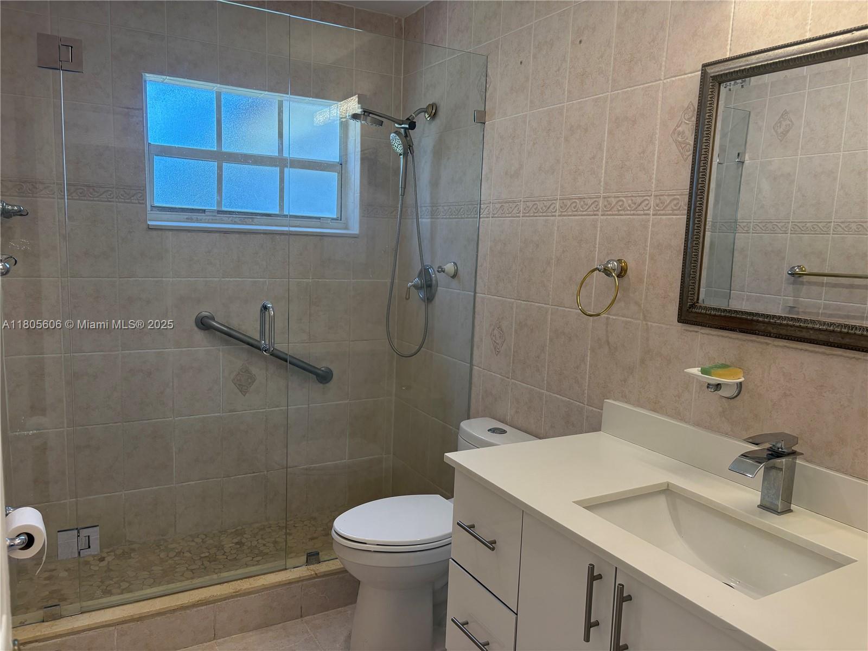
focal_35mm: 26
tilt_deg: -7.9
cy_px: 326
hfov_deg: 67.3
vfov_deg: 53.1
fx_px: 652
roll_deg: -1.7
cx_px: 434
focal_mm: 5.96
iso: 100
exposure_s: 1/229
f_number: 1.6
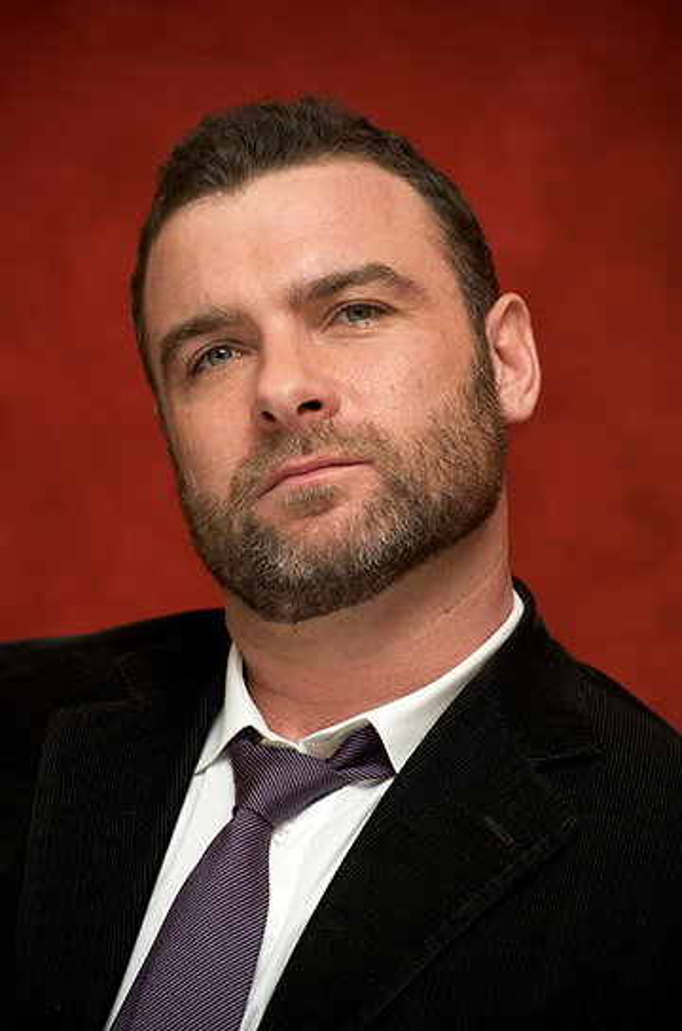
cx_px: 341
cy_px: 516
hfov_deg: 8.8
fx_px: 4427
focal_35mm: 155
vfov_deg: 13.3
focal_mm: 155
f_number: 5.6
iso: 400
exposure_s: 1/100
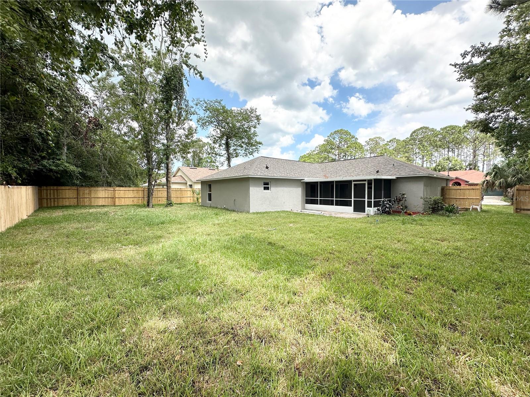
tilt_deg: -2.6
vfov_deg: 85.7
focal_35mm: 14
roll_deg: +0.4
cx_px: 265
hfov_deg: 102.1
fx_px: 214
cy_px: 198
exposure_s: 1/849
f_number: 2.2
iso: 40
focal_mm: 2.22
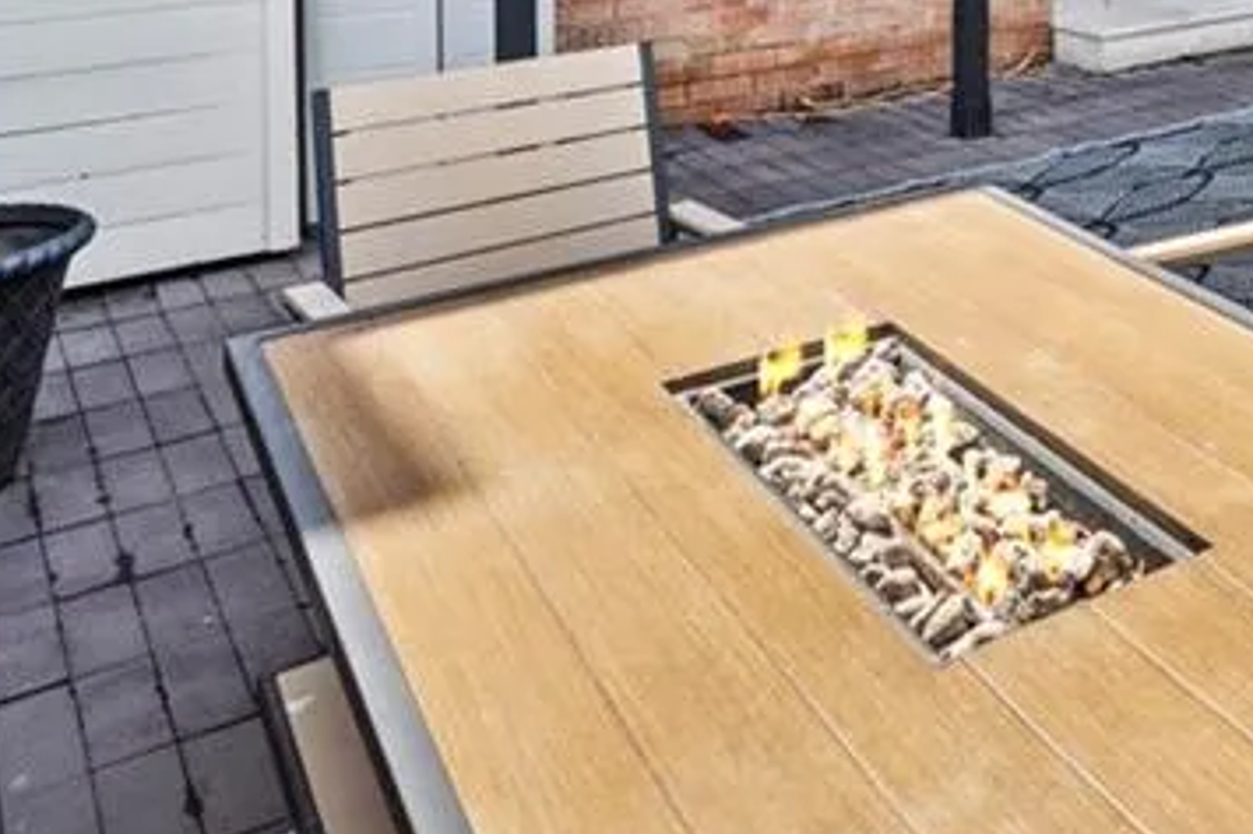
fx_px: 1600
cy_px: -267
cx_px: 1415
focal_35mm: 46
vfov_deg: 25.1
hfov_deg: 35.7
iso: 250
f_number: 9
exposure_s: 1/50
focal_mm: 16
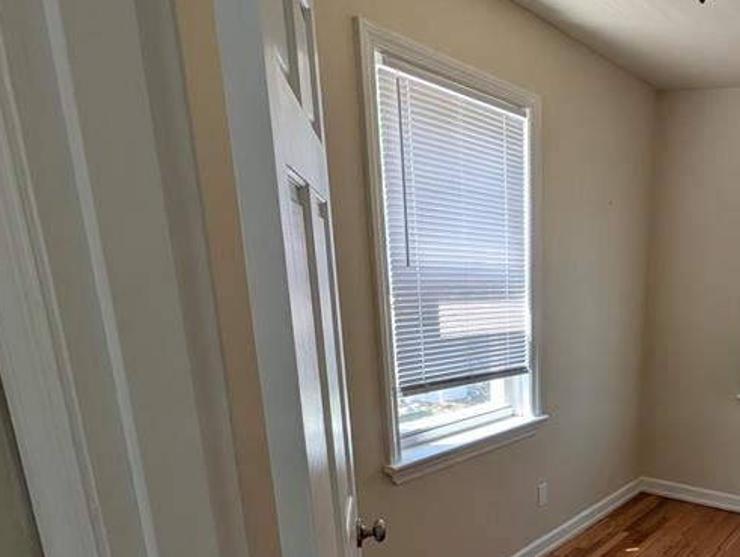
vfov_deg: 48.3
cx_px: 653
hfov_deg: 57.1
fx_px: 578
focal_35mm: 27
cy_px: 453
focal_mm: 1.95
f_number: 2.2
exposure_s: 1/120
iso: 71
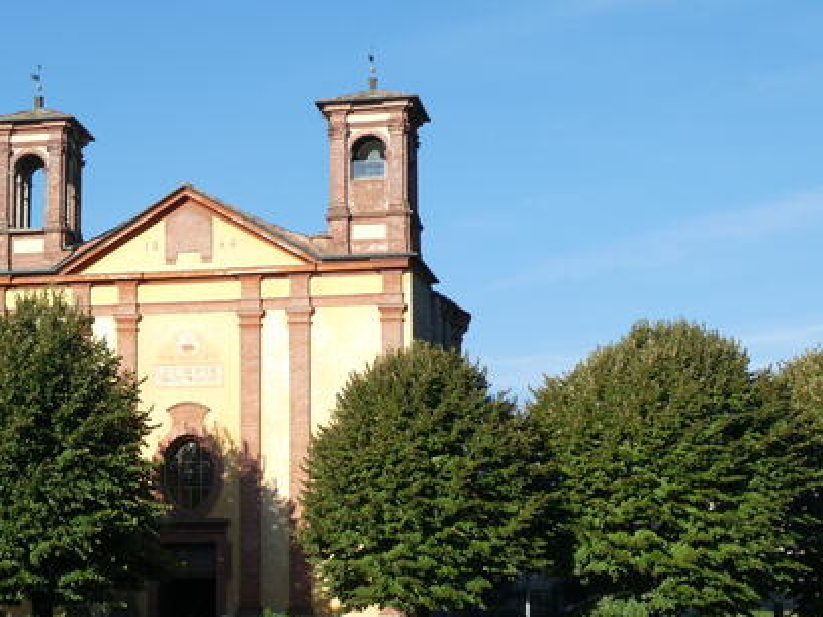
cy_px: 372
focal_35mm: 85
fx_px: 2020
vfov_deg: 17.3
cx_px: 192
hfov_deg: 22.8
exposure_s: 1/500
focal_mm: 9.6
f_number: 4.5
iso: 80
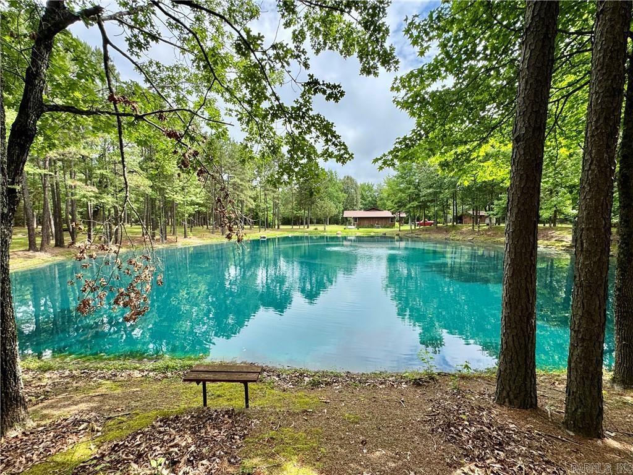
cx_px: 316
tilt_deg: -4.6
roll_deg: +0.0
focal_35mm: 14
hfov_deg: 102.1
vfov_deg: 85.7
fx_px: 256
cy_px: 238
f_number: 2.2
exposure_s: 1/687
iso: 40
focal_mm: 2.22
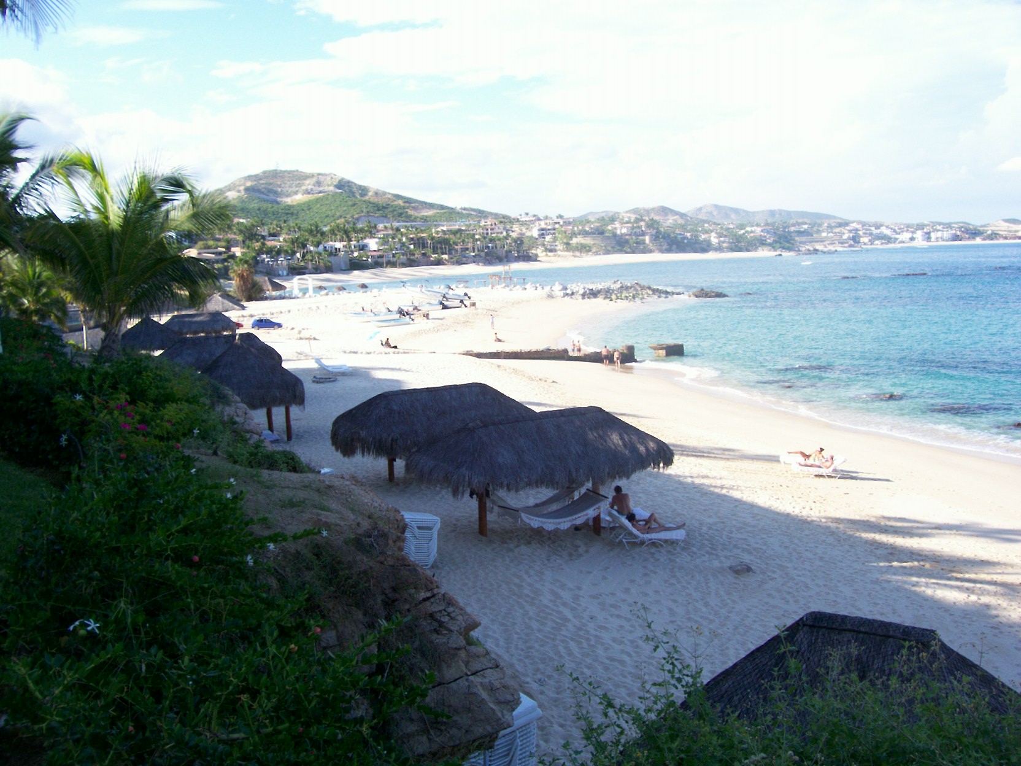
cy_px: 383
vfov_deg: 41.8
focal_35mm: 34
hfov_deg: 54.0
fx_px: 1003
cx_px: 510
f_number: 5.1
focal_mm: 5.6
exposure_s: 1/215
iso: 80
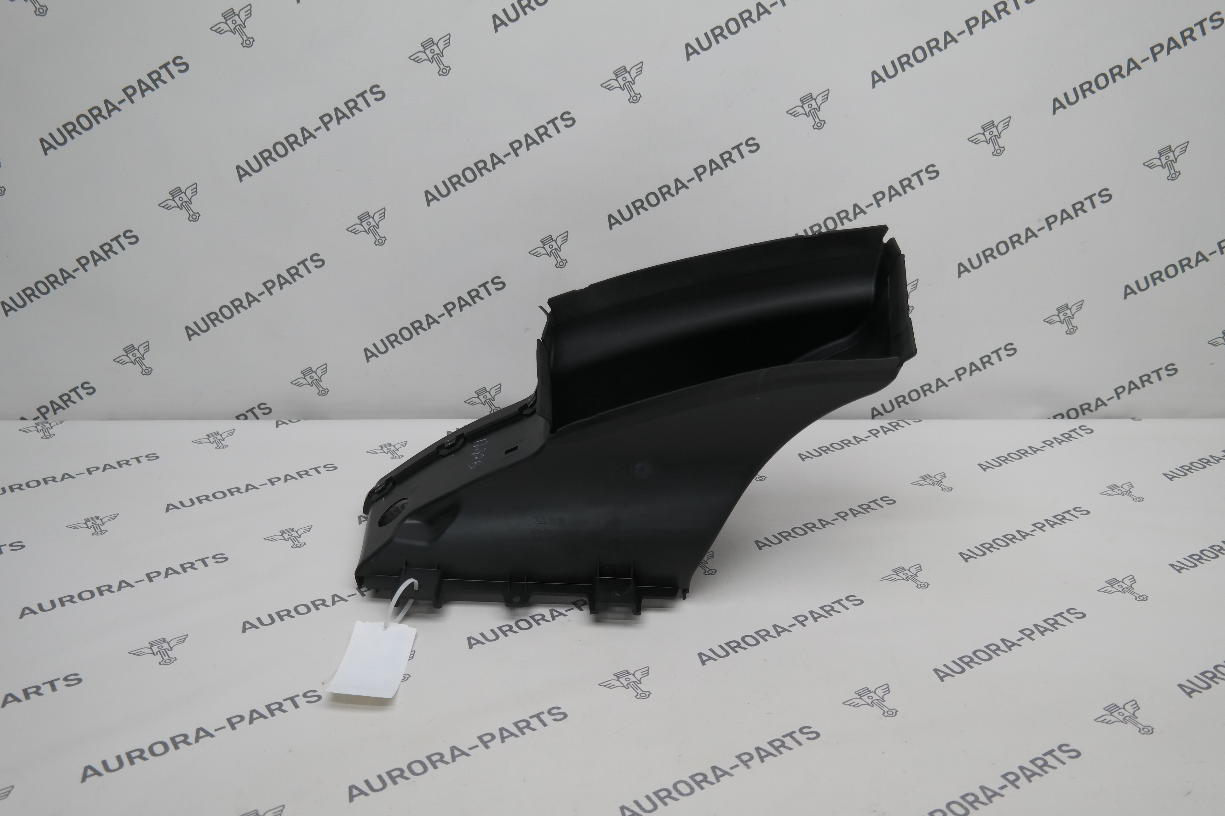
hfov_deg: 53.1
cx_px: 612
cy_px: 408
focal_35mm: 36
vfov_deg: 36.9
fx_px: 1225
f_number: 4
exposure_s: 1/100
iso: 200
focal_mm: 24
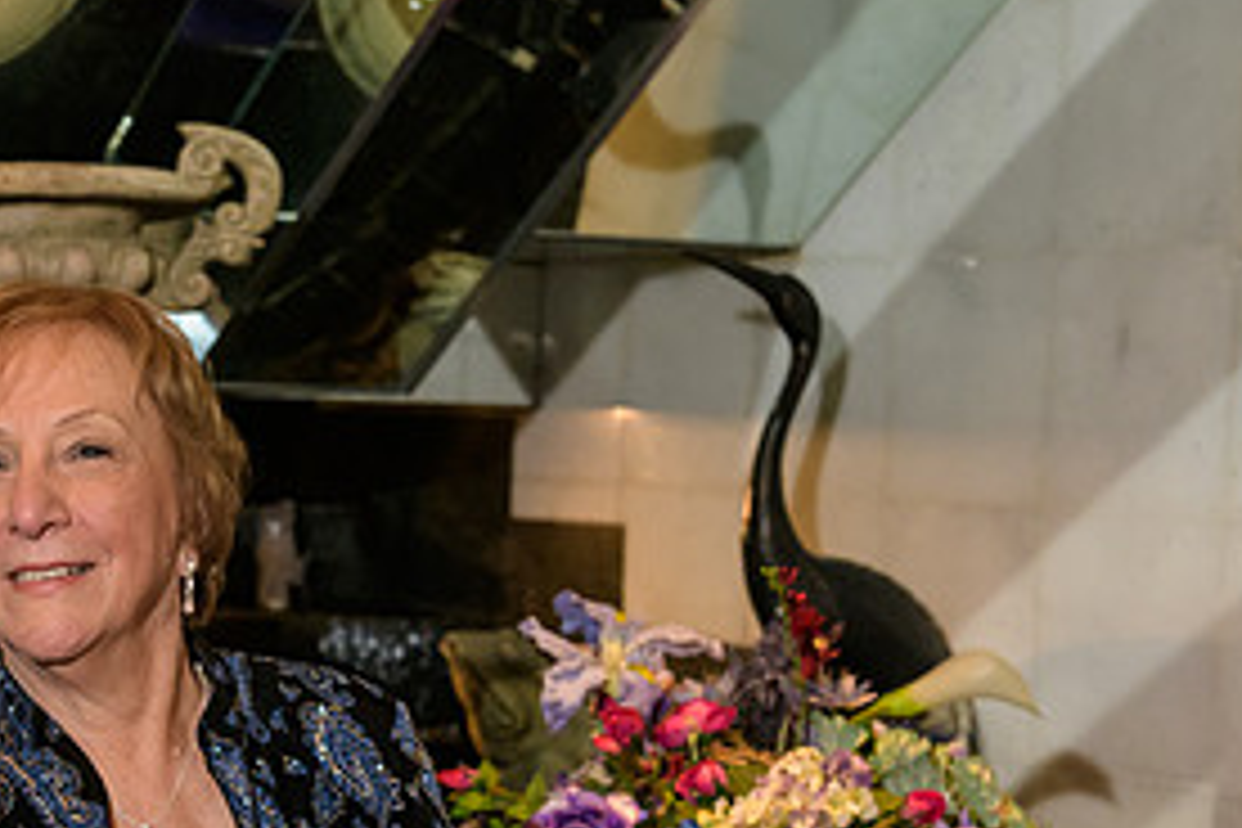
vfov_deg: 13.0
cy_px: 700
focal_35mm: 105
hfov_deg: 19.3
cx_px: 274
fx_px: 3622
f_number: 5
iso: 1000
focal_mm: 50
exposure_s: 1/125
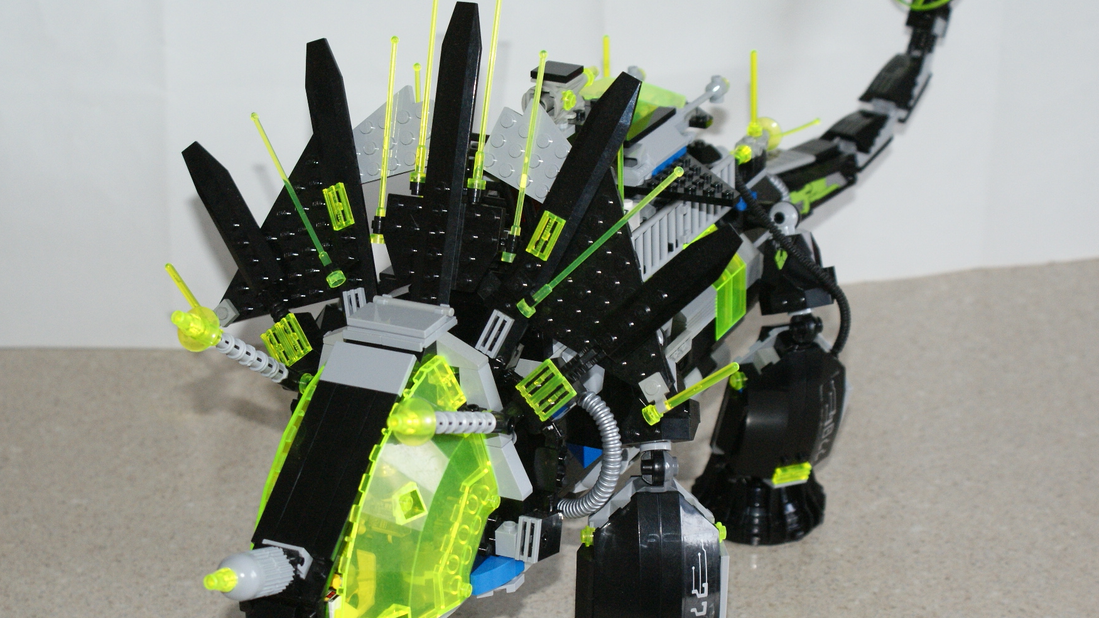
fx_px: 2260
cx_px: 545
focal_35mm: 78
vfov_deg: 15.5
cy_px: 389
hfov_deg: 27.3
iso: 400
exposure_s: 1/60
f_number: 5.6
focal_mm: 45
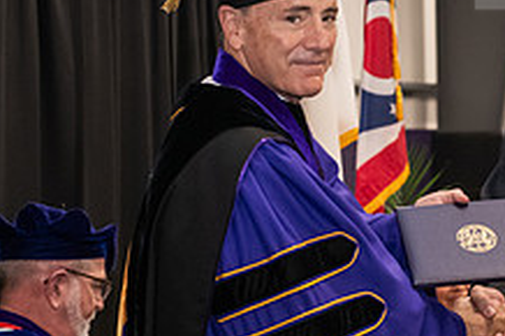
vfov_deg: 8.3
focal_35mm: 165
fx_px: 2313
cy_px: 96
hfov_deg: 12.4
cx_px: 405
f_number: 5
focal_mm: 62
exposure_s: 1/125
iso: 2500
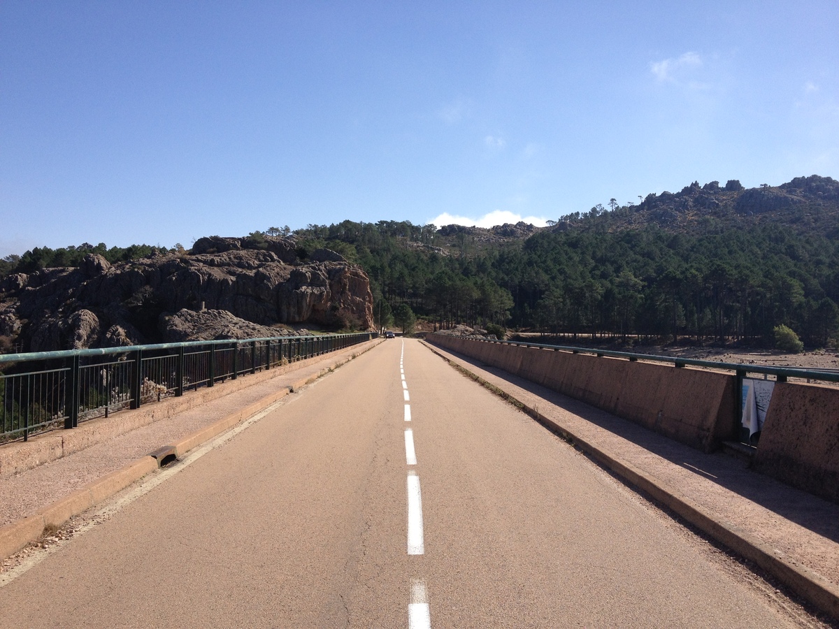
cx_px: 420
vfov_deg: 40.7
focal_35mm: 35
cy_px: 314
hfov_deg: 52.6
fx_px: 848
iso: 64
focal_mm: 4.28
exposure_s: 1/1905
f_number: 2.4
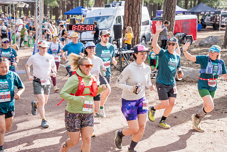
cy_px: 76
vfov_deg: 19.5
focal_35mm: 70
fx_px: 441
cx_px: 114
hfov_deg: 28.8
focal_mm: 70
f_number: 5
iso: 800
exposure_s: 1/640
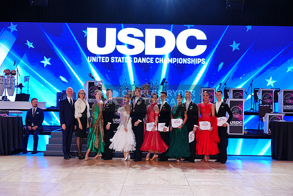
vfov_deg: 27.0
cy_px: 98
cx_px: 146
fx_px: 407
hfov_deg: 39.6
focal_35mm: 50
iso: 1000
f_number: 4
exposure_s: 1/500
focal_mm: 50
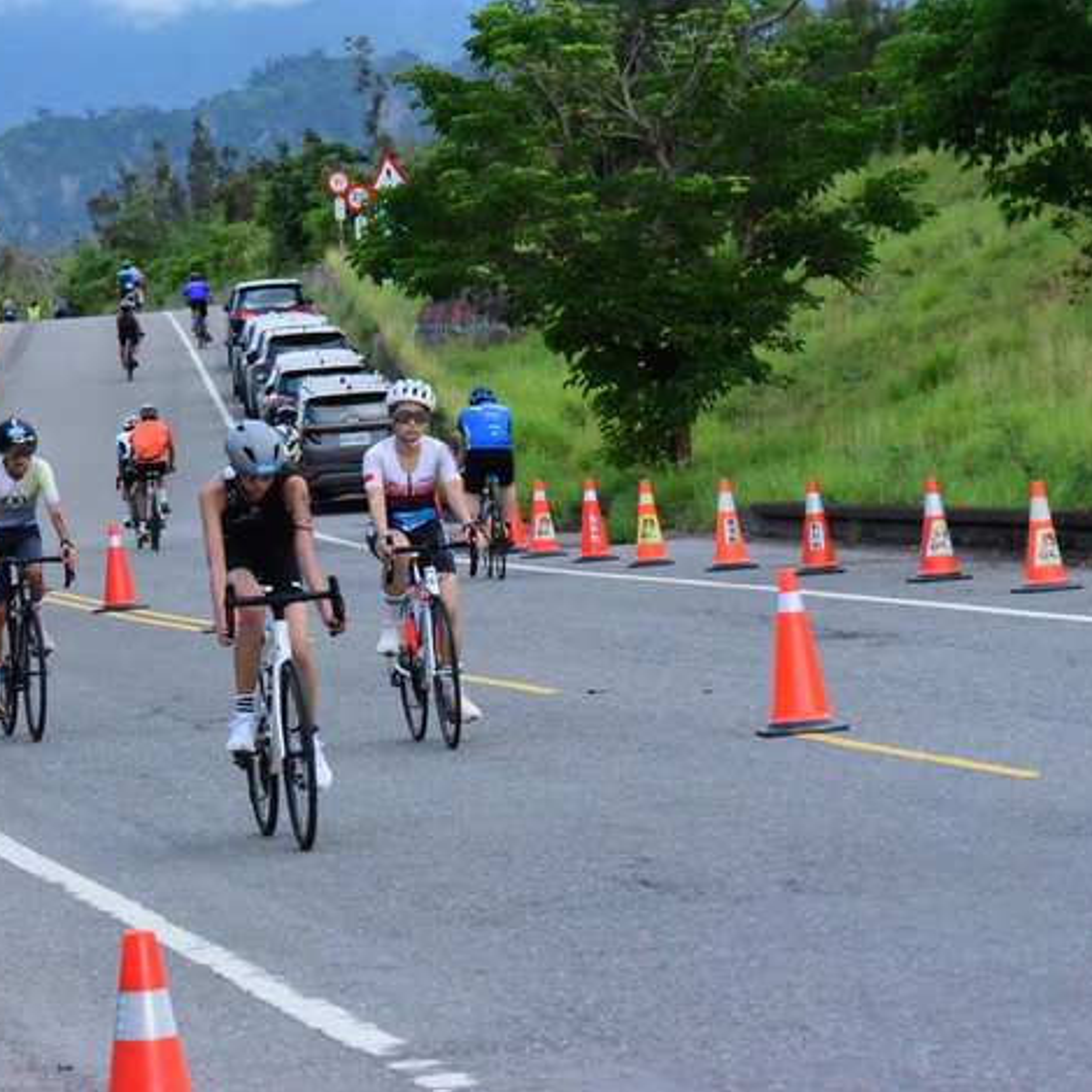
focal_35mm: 191
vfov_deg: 9.2
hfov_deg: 9.1
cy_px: 492
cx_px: 279
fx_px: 6817
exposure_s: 1/3200
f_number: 14
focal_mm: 135
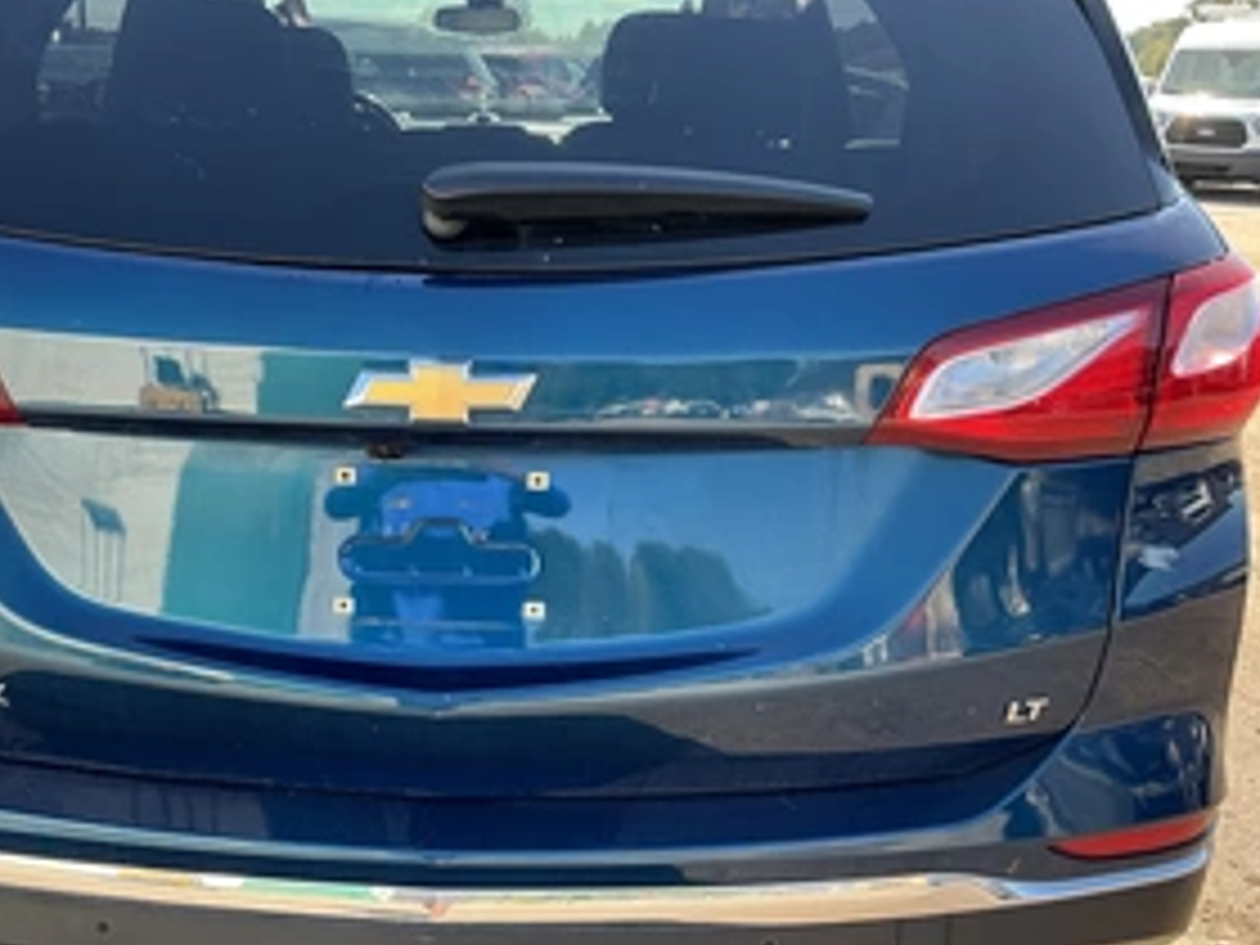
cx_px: 459
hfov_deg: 46.3
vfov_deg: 35.7
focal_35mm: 40
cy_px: 608
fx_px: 1456
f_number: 1.8
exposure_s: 1/172
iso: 25
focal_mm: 3
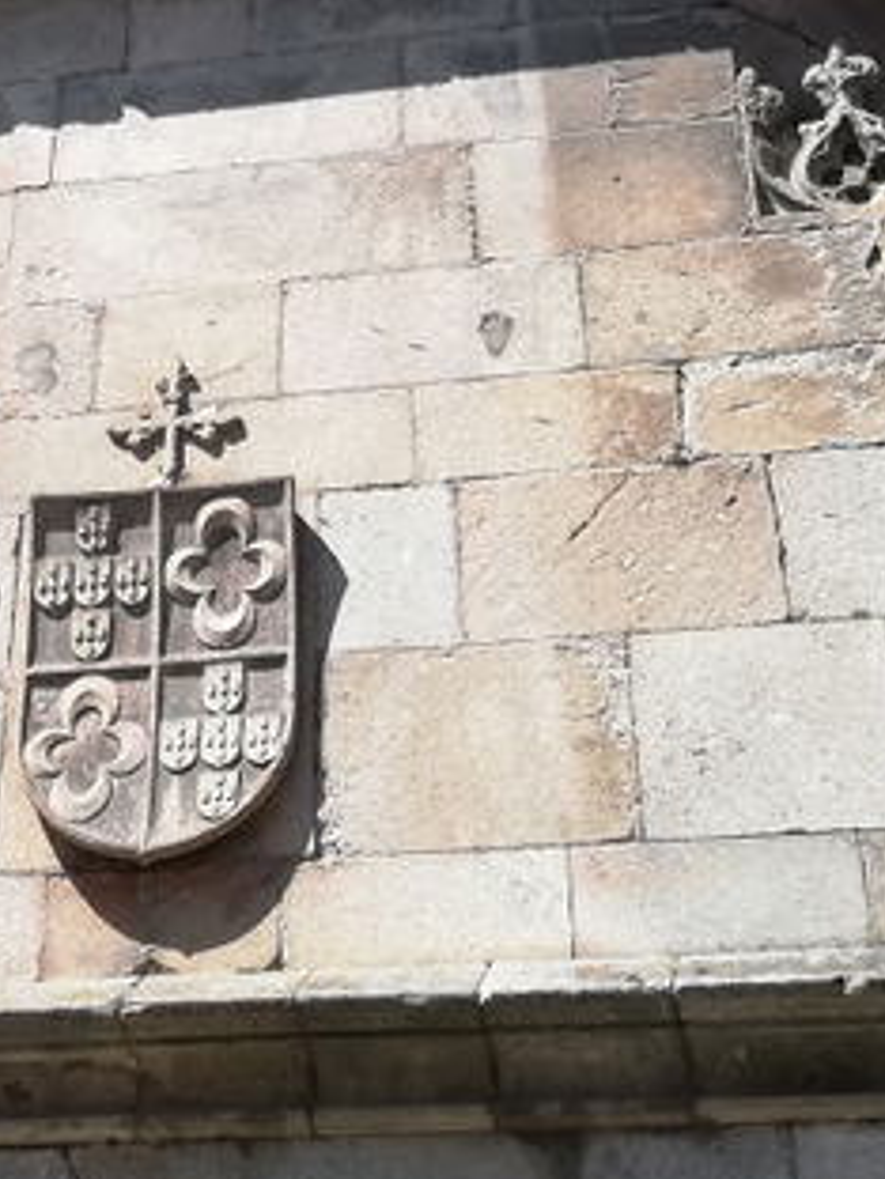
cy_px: -336
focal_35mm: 80
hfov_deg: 18.2
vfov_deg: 22.0
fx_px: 2727
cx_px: 106
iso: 50
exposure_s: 1/585
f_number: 2.2
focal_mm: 3.81
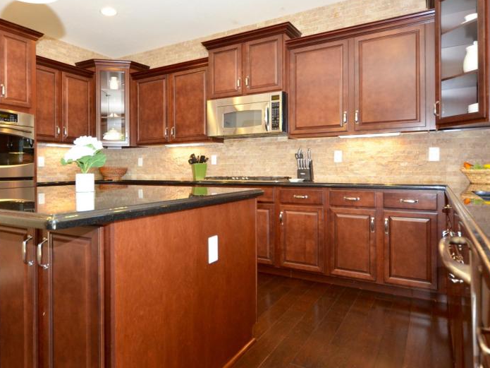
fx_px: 340
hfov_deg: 70.9
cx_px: 196
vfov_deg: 56.7
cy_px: 165
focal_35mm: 24
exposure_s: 1/60
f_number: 4
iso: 800
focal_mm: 10
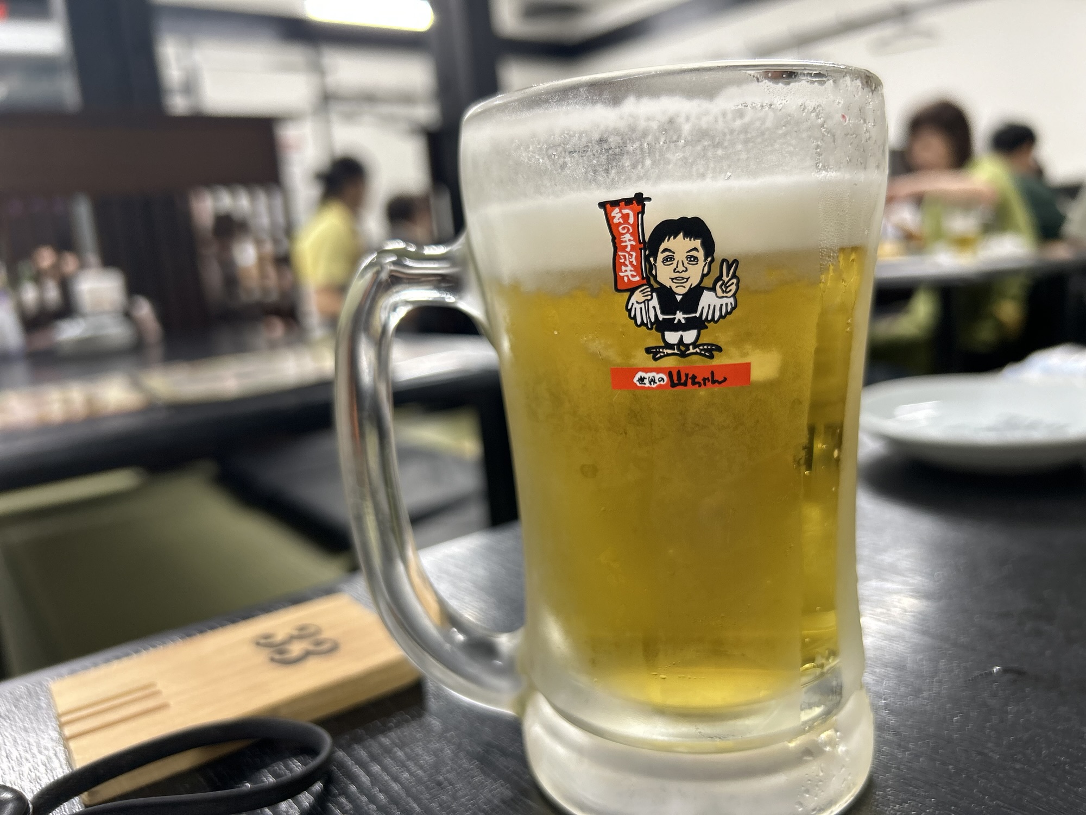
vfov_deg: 53.1
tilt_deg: -10.5
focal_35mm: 26
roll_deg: +4.9
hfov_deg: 67.3
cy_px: 408
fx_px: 816
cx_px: 543
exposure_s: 1/60
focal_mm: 5.7
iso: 80
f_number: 1.5
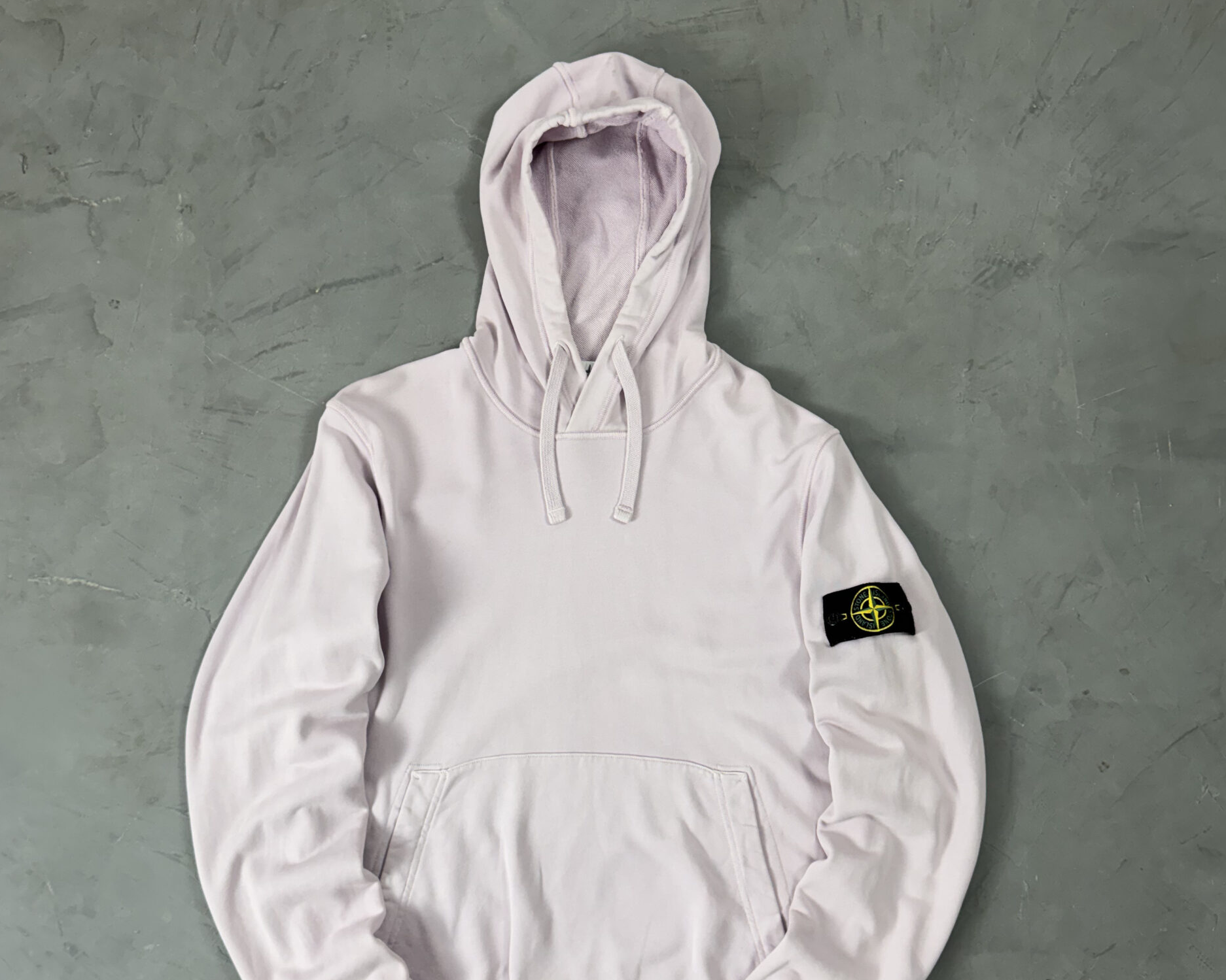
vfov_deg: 45.6
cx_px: 613
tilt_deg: -86.7
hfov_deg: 55.7
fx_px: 1161
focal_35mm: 32
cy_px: 576
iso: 125
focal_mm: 6.76
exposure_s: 1/120
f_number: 1.78
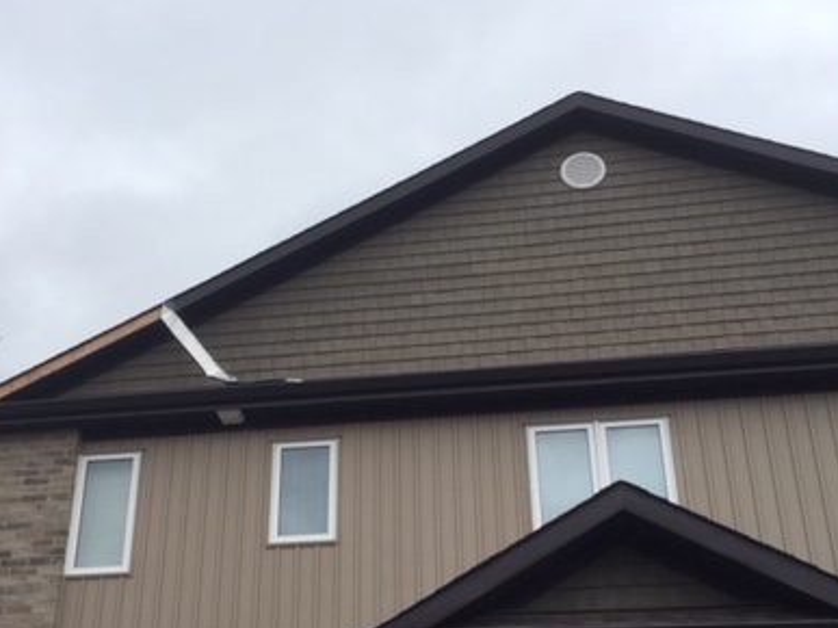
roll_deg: -2.4
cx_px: 342
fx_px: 1162
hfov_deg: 39.5
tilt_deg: +27.5
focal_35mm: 48
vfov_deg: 30.0
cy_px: 429
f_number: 2.2
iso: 32
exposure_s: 1/648
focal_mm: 4.15
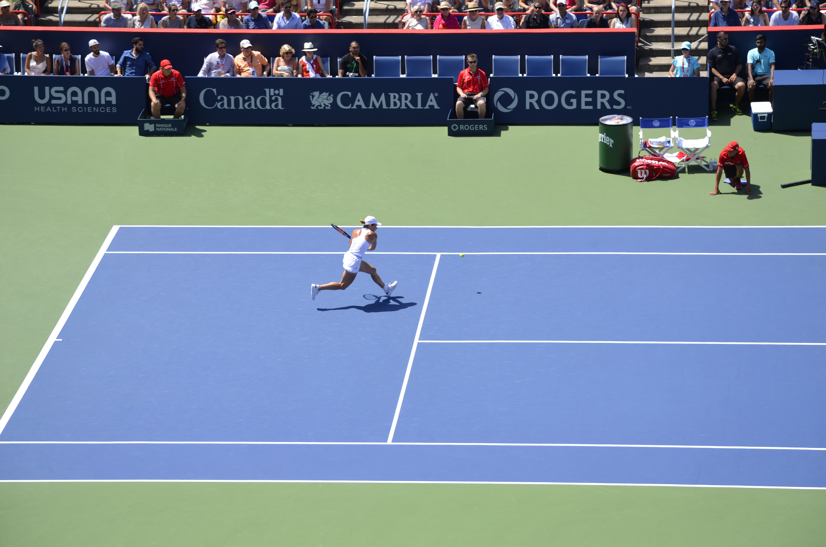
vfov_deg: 9.9
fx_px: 3160
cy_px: 274
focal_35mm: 138
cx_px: 413
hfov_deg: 14.9
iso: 100
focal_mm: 92
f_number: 5.6
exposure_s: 1/500
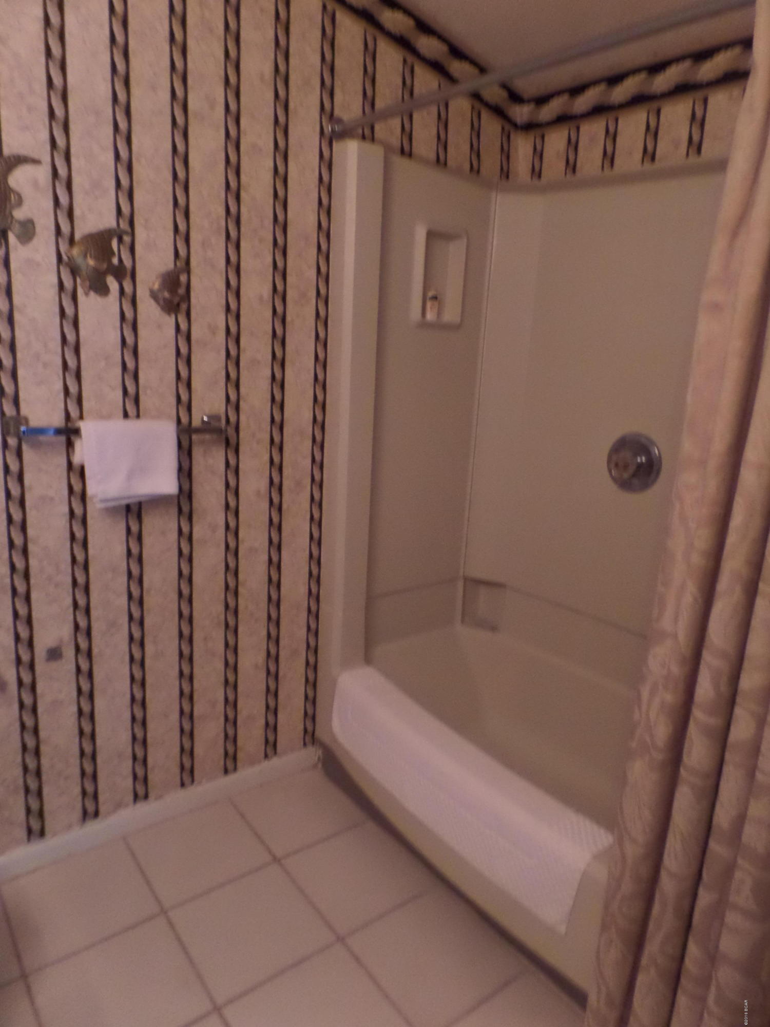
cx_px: 385
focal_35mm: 23
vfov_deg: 73.9
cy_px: 514
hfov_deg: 58.9
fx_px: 682
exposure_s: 1/30
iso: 800
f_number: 2.8
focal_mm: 4.1
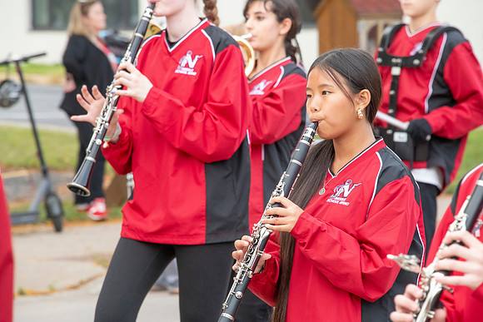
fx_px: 4026
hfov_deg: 6.9
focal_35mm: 300
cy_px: 161
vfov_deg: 4.6
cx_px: 242
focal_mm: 300
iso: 3200
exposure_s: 1/125
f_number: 11
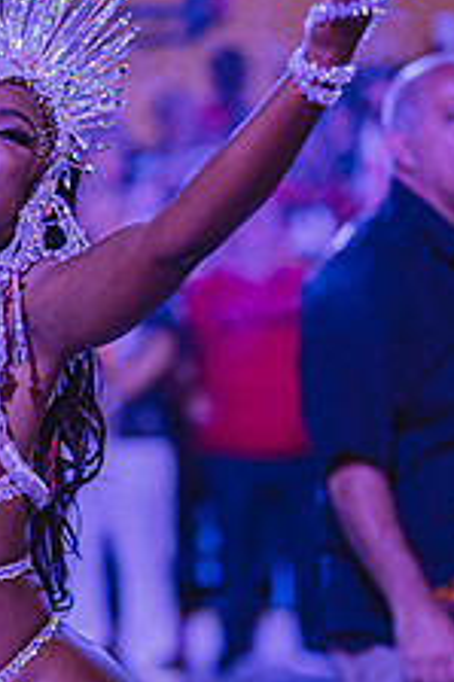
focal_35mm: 151
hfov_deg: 9.0
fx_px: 2861
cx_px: 52
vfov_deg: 13.6
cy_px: 420
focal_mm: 50
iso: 1600
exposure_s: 1/1000
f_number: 1.2
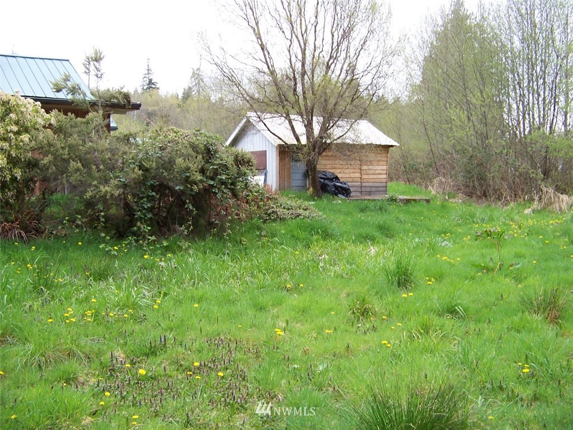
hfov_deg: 51.4
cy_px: 215
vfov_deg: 39.7
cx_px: 286
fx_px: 596
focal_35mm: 36
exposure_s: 1/125
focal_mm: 5.85
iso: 64
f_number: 2.8
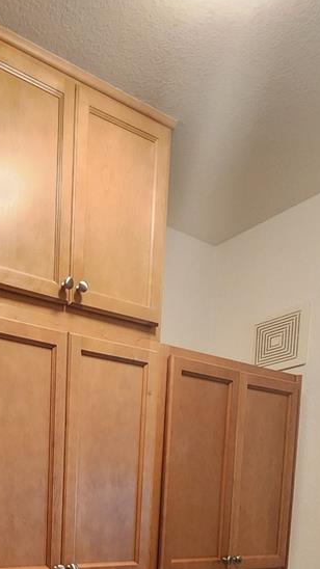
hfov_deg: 33.1
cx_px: -31
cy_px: 564
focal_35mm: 31
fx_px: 468
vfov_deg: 51.0
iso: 400
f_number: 2.2
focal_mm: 2.2
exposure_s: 1/40
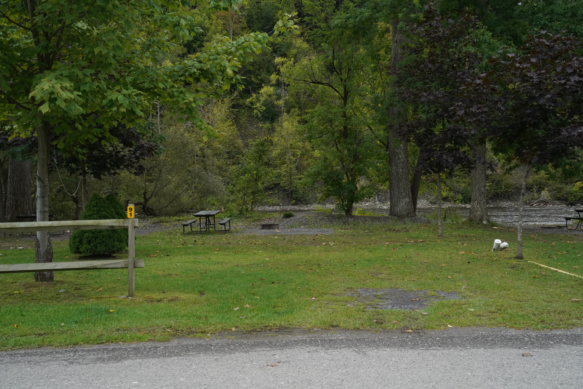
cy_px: 194
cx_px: 292
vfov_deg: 33.4
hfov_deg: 48.5
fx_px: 648
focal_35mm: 40
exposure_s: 1/500
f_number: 13
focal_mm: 40
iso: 1600
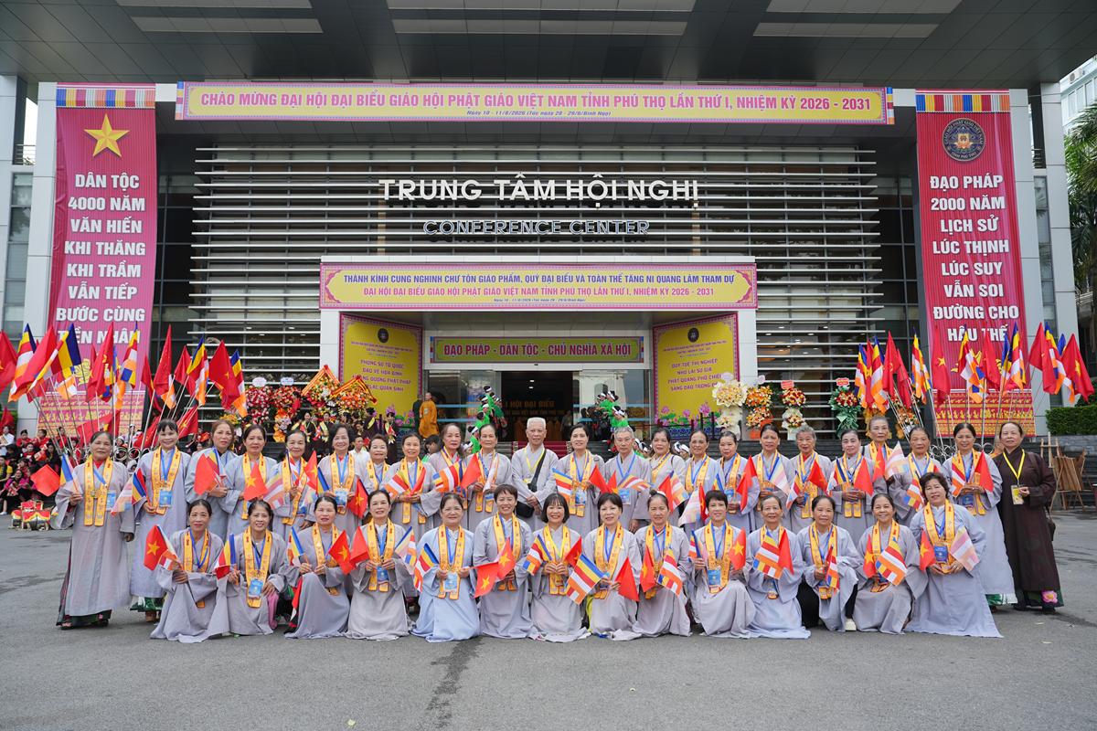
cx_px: 548
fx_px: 884
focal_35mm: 29
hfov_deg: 63.7
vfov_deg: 45.0
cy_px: 366
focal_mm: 29
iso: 100
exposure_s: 1/200
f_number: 5
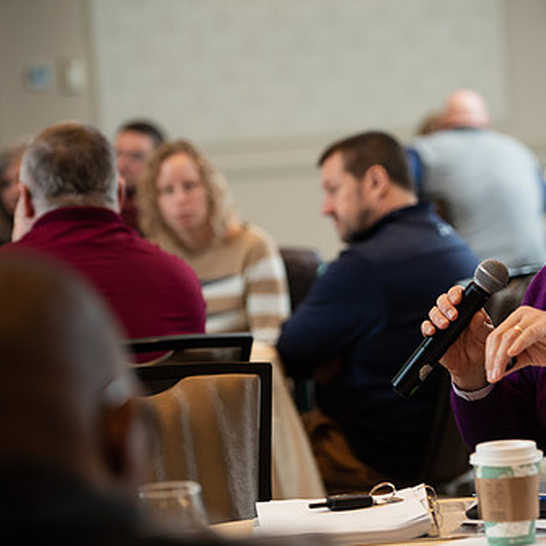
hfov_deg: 11.6
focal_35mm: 150
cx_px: 445
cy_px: 312
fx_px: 2677
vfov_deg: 11.6
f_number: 3.2
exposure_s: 1/160
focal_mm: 102
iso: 1000
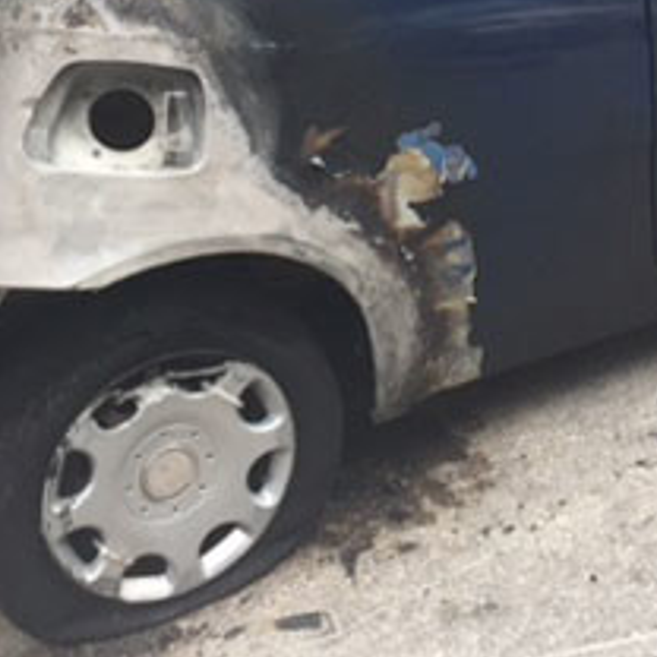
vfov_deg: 21.6
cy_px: -14
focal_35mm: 77
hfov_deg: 22.2
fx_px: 1653
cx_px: 504
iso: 32
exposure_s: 1/316
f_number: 2.2
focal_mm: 4.15
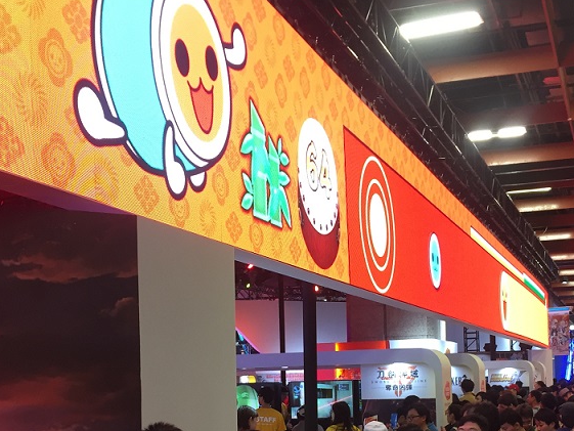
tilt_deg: +0.7
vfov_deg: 26.4
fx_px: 896
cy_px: 359
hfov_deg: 35.5
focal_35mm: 54
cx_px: 334
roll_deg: +0.3
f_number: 2.2
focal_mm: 4.15
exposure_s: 1/30
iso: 64
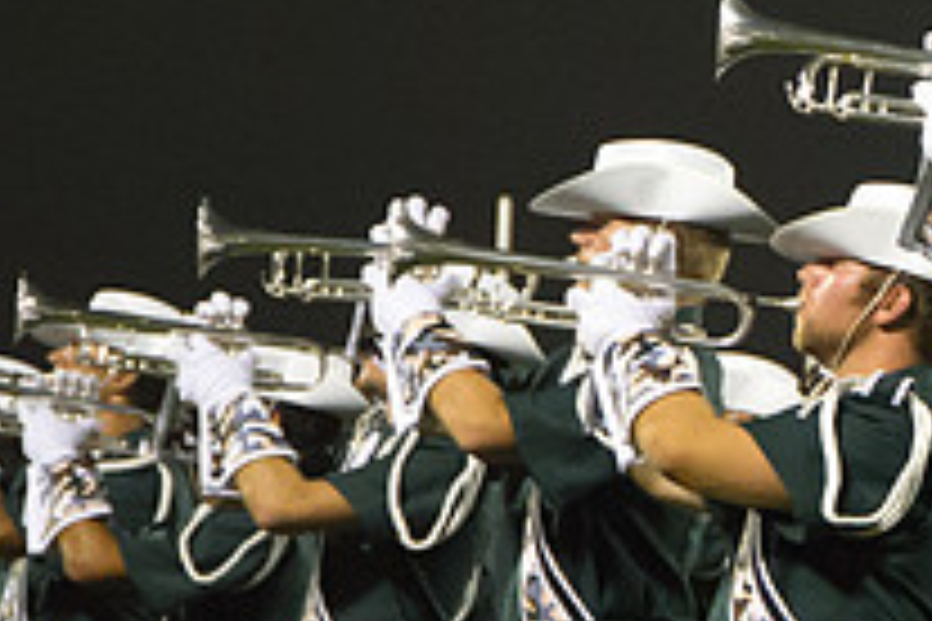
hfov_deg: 8.5
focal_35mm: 235
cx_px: 1580
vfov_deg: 5.8
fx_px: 6083
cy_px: 331
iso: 11400
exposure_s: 1/160
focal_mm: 66
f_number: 5.3
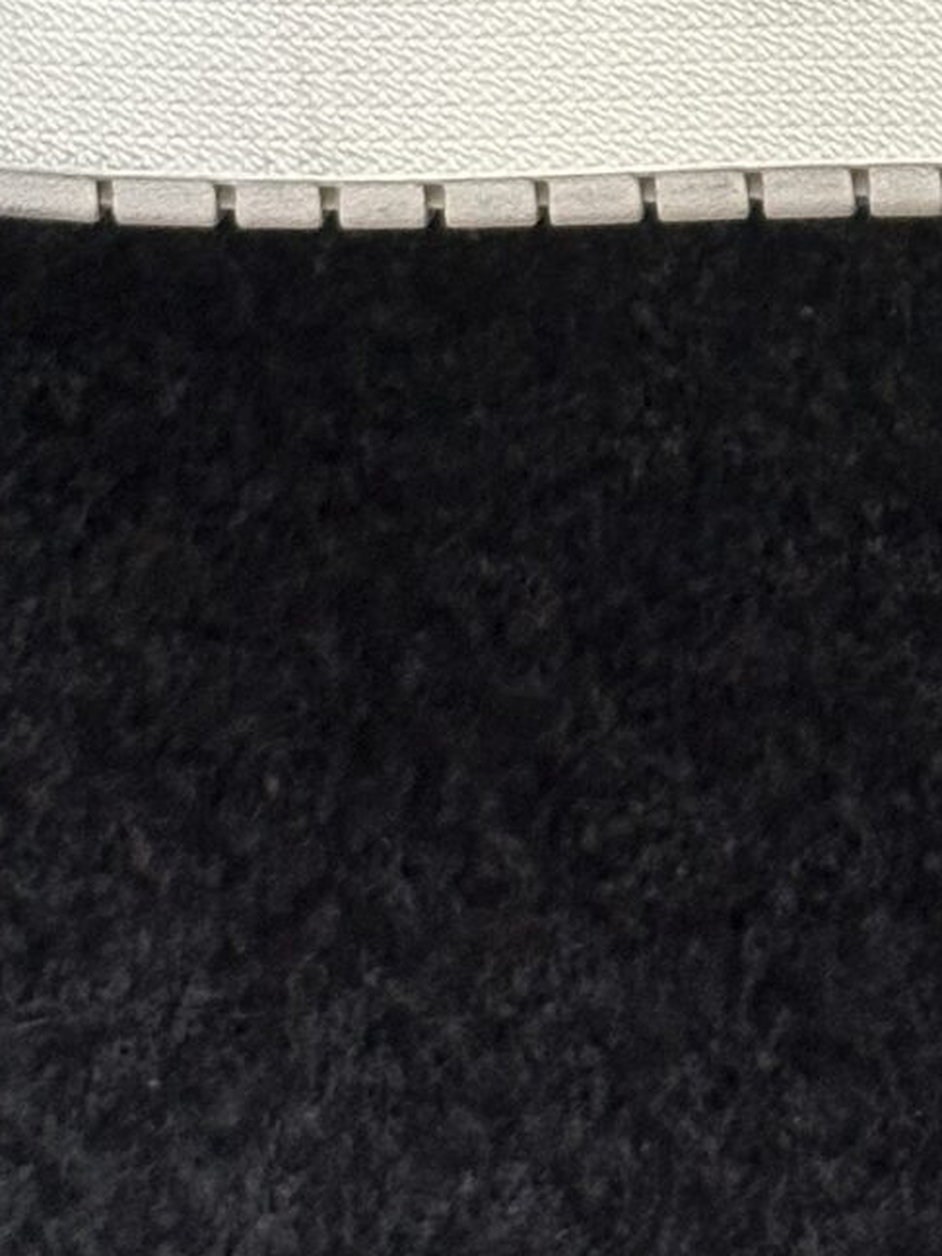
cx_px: 1193
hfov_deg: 7.7
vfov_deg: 9.8
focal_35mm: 190
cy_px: -1147
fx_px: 6896
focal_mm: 6.86
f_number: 1.78
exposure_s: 1/50
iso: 200
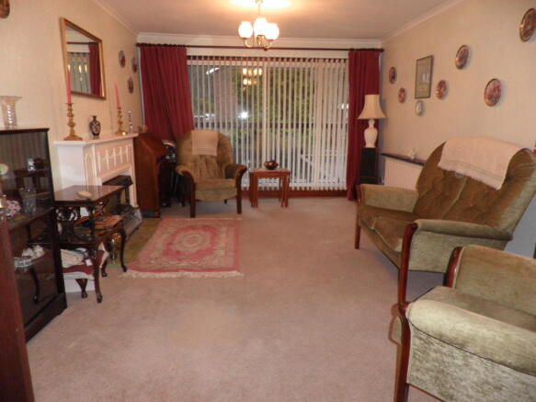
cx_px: 268
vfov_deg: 56.8
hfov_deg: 71.6
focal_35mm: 24
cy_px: 201
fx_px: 372
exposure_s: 1/30
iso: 200
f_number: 3.3
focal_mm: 4.3
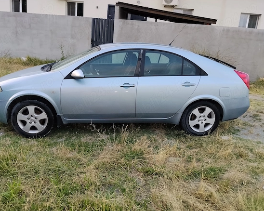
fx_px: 242
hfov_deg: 57.2
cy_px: 106
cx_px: 124
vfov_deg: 47.1
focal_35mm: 31
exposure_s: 1/50
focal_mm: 4.22
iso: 200
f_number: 1.8
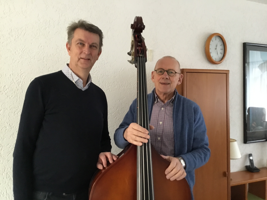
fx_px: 239
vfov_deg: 45.4
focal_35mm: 31
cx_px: 134
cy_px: 100
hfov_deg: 58.4
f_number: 2.4
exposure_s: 1/20
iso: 200
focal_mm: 3.3
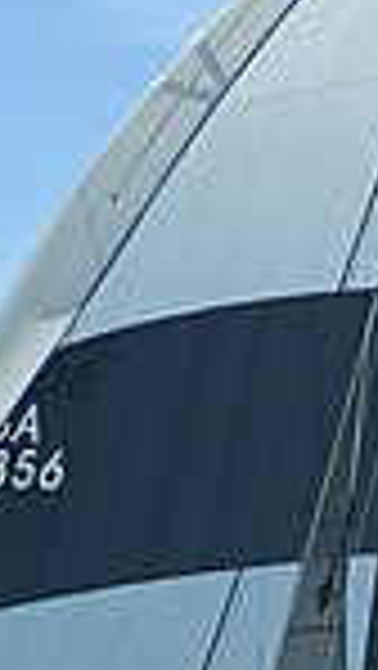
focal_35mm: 286
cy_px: 414
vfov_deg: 7.5
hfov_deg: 4.3
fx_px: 5088
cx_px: 187
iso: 320
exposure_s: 1/1000
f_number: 6.3
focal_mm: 70
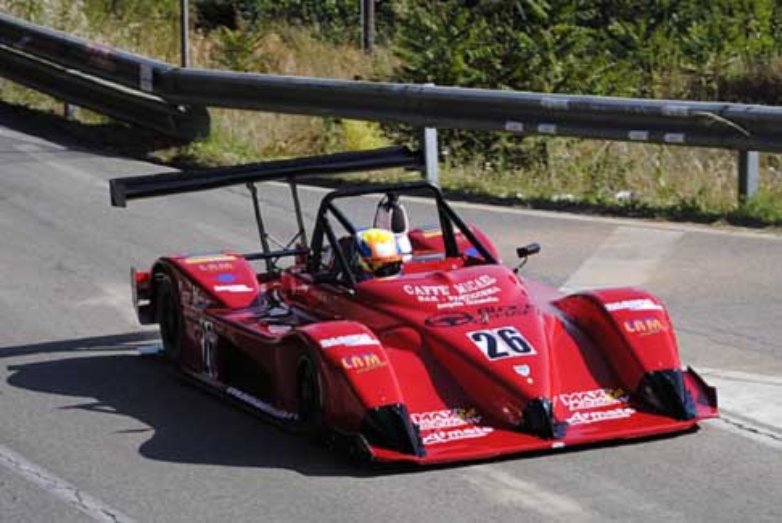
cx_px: 391
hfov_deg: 24.6
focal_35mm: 82
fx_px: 1794
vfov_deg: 16.6
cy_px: 262
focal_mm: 55
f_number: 5.6
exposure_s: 1/800
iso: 200
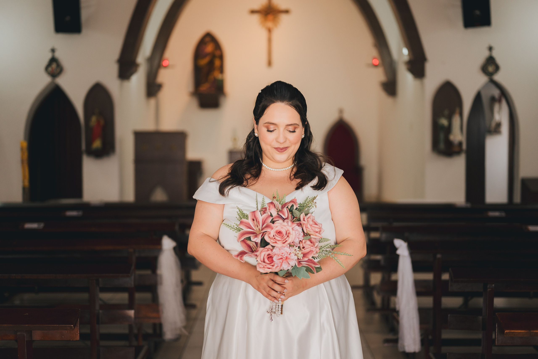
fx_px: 770
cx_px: 269
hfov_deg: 38.5
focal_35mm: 52
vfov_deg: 26.2
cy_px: 180
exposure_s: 1/640
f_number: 1.8
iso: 800
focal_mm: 50
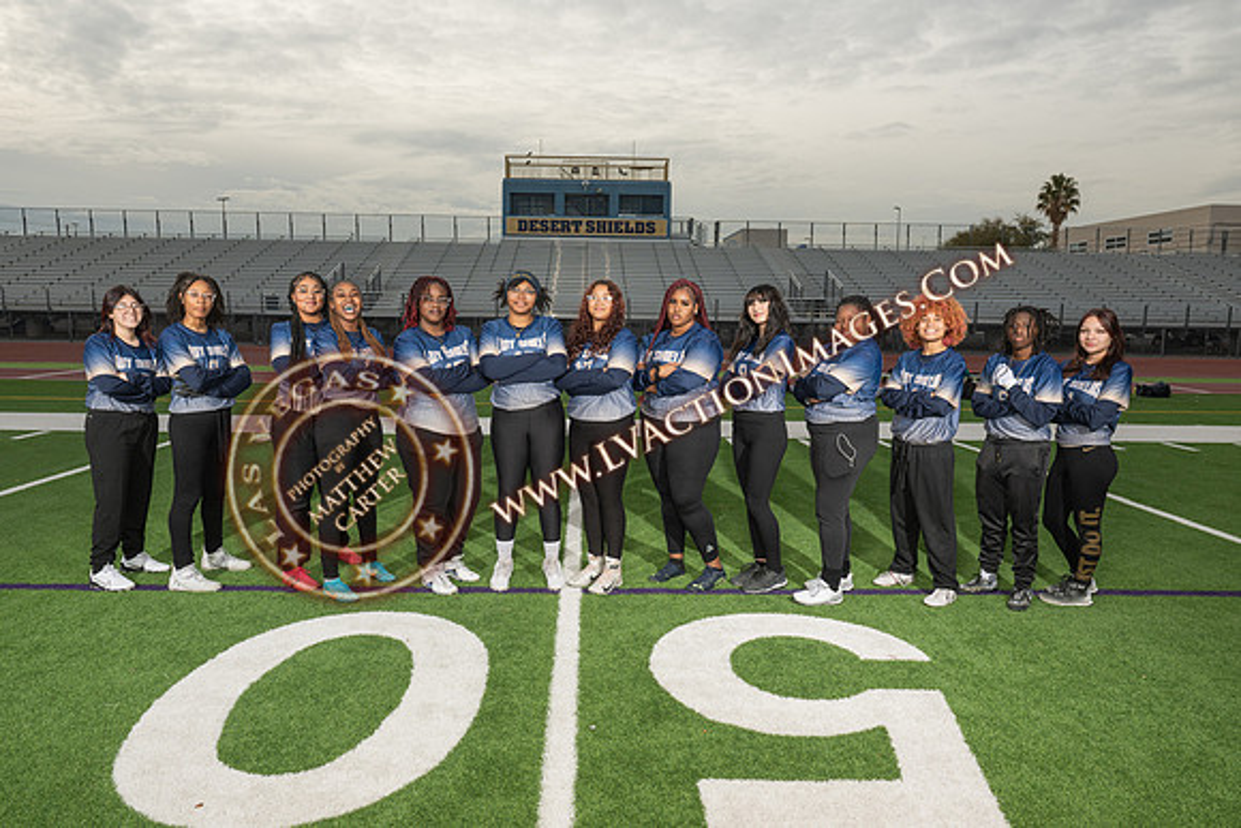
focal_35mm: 25
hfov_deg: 71.8
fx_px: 857
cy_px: 424
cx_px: 609
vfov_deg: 51.6
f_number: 8
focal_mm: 24
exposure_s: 1/200
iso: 160
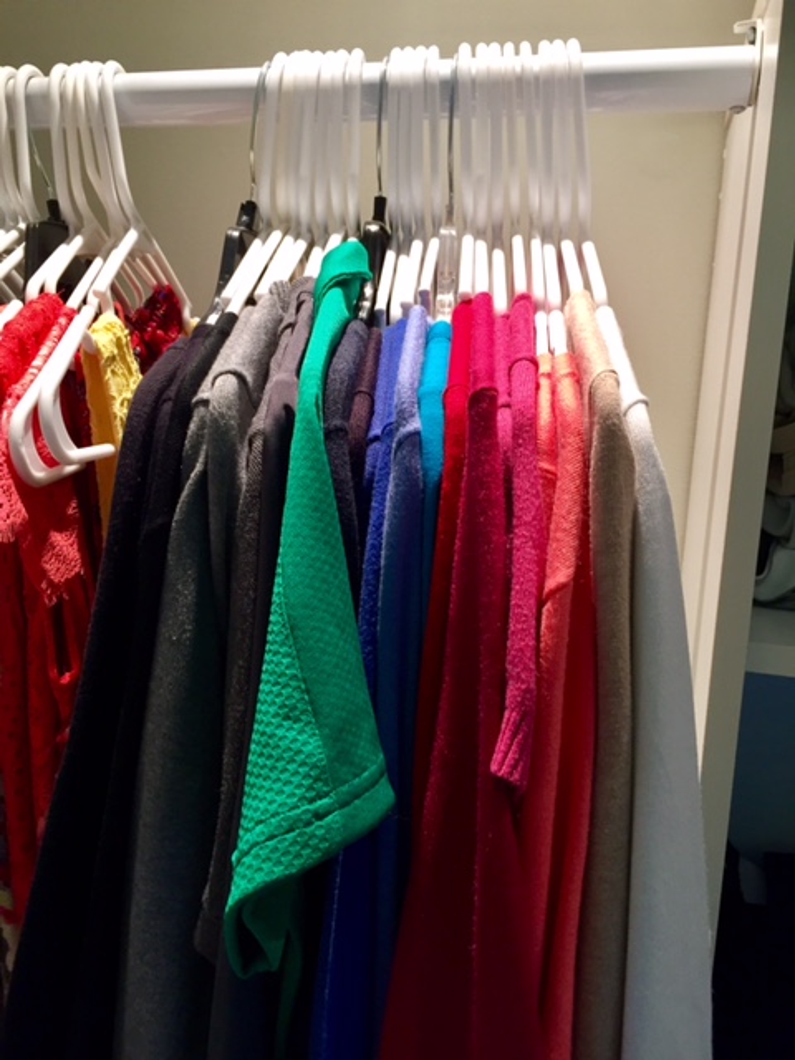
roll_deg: -0.4
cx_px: 398
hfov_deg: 48.2
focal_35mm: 29
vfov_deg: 61.7
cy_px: 530
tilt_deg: -10.4
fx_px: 888
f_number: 2.2
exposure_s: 1/30
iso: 100
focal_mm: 4.15
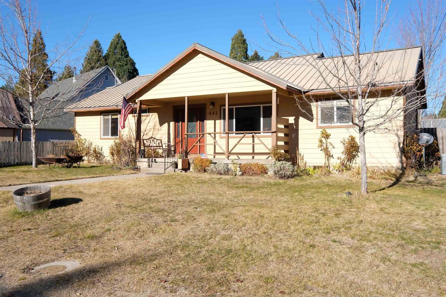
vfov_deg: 43.6
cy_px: 148
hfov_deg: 61.9
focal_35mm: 30
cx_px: 223
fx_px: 372
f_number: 8
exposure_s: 1/250
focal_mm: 20
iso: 200
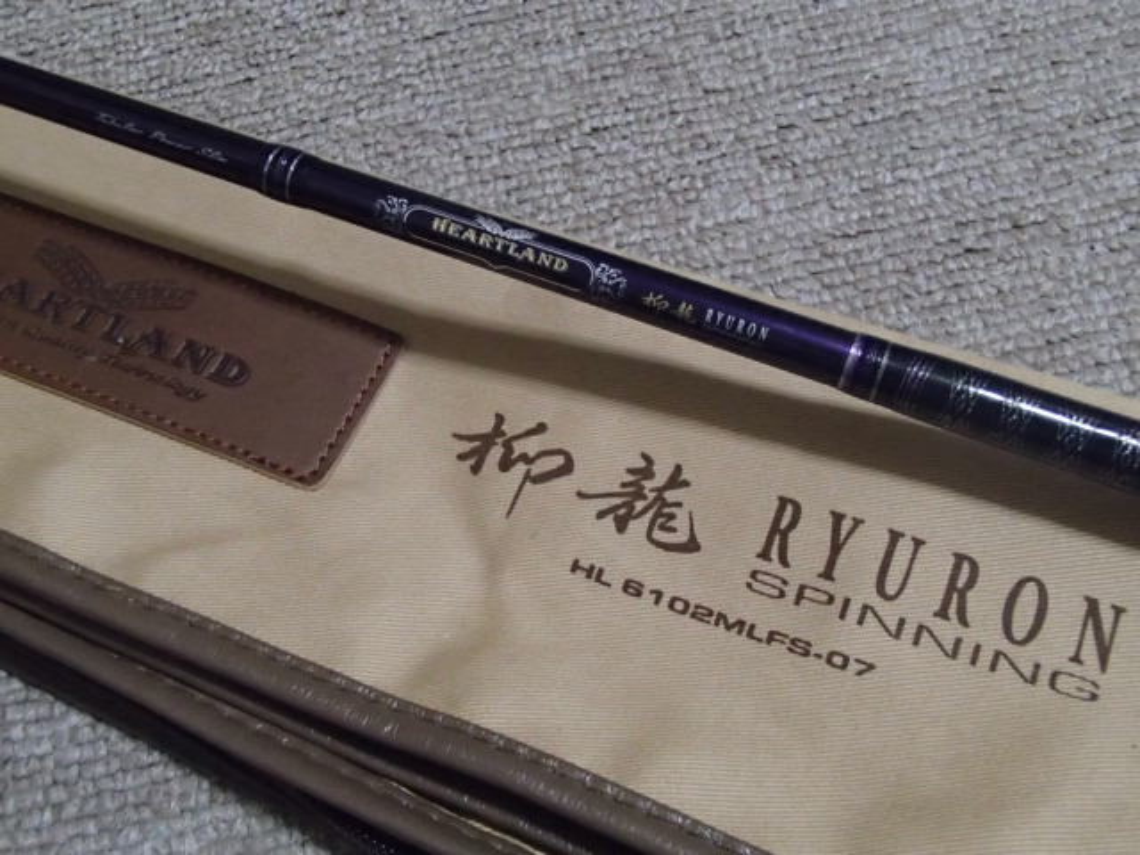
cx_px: 570
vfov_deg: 38.7
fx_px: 1219
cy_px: 428
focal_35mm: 37
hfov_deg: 50.1
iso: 1600
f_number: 4.7
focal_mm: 6.64
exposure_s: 1/25
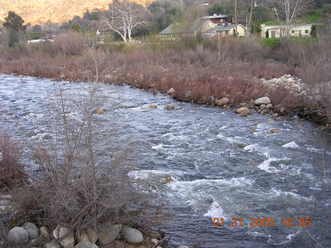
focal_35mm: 38
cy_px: 124
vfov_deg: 37.7
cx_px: 166
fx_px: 363
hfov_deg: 49.0
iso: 50
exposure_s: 1/64
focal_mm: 5.8
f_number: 2.8
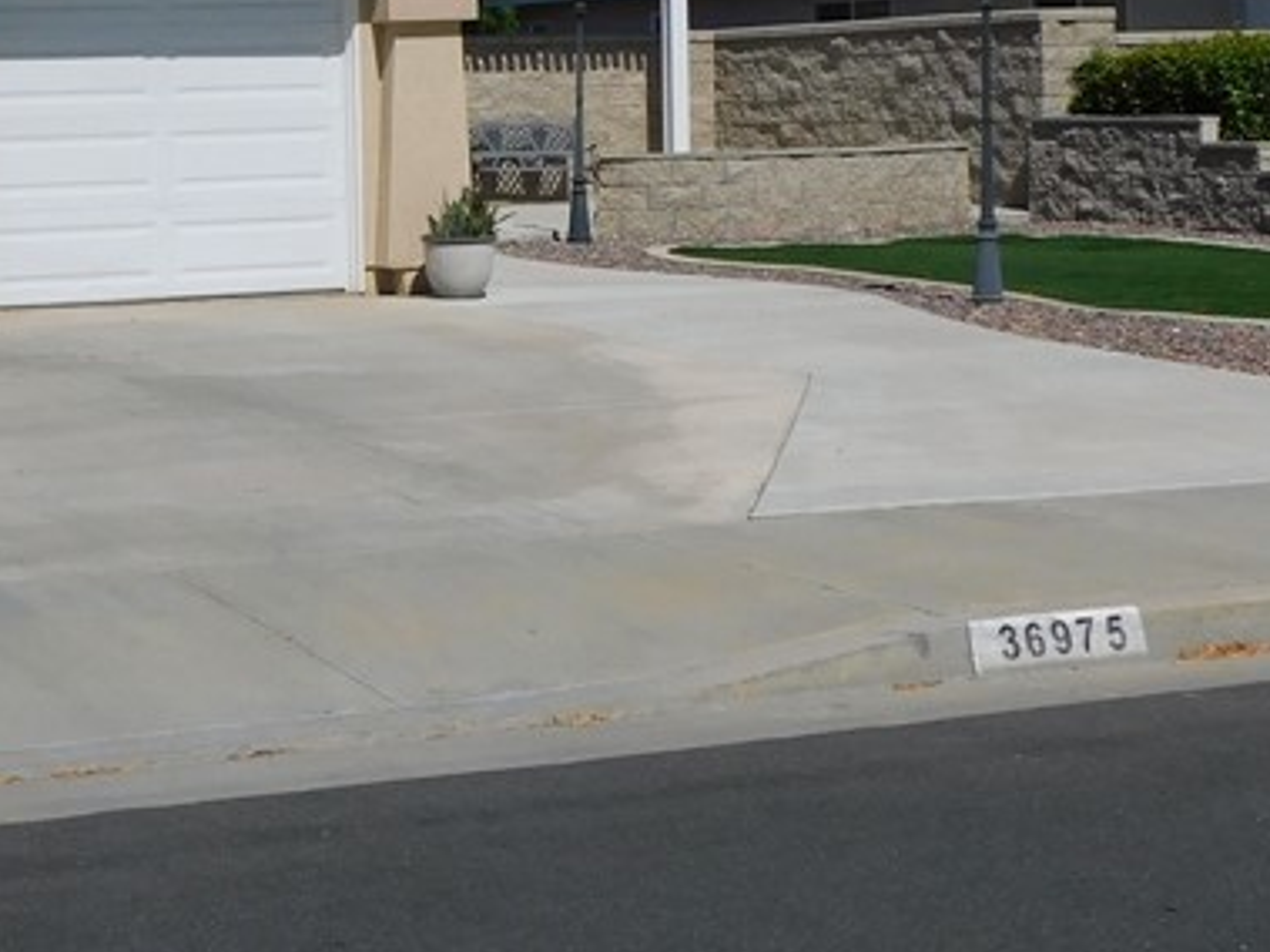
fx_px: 2971
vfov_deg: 18.1
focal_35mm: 81
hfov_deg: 23.4
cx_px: 77
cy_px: 255
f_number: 6.4
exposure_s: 1/1000
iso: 125
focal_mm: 5.3
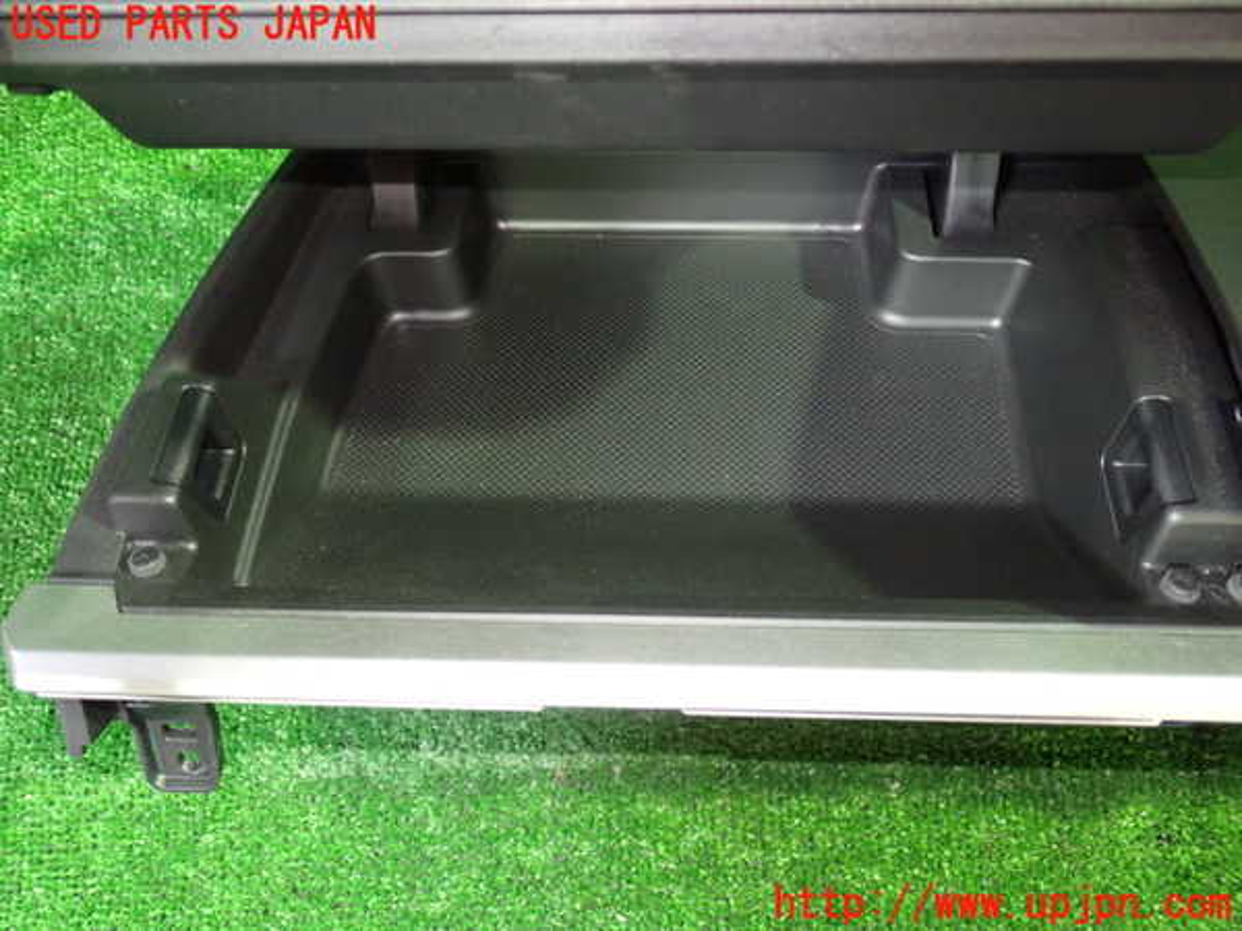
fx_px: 1076
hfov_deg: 60.0
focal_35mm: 30
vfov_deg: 46.8
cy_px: 466
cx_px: 621
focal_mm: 5.4
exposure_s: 1/20
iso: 800
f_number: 2.3
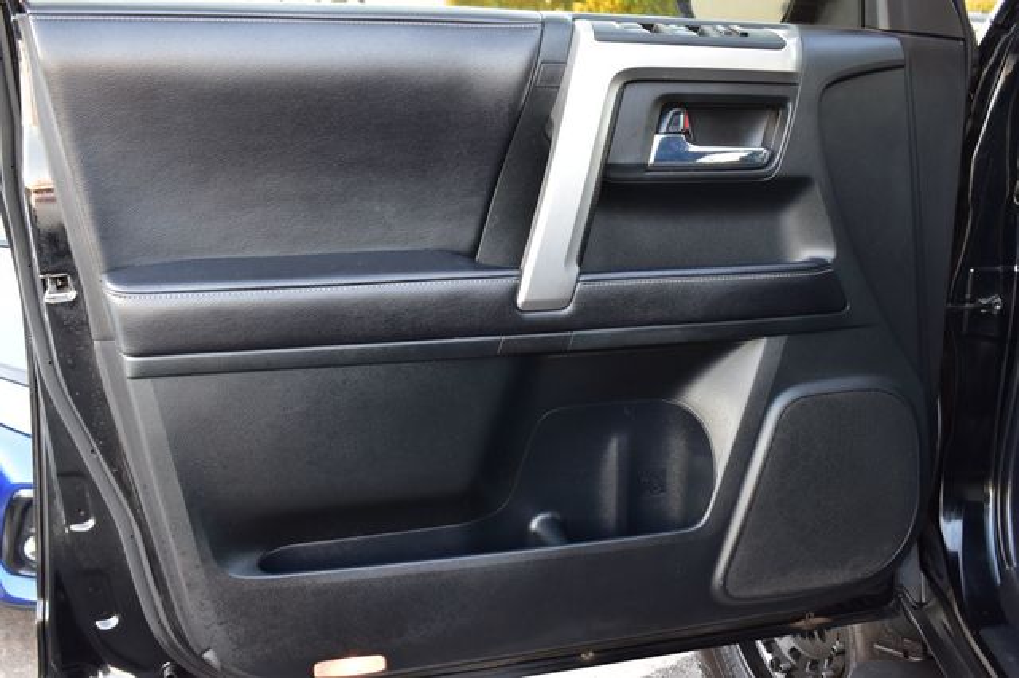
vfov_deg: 36.8
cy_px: 339
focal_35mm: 36
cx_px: 510
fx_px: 1018
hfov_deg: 53.2
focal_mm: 24
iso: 720
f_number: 6.3
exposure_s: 1/15
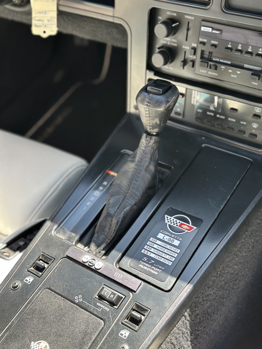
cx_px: 131
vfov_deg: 39.7
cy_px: 174
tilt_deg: -47.4
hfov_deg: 30.3
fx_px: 485
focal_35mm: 48
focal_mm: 6.86
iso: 80
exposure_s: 1/262
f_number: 1.78
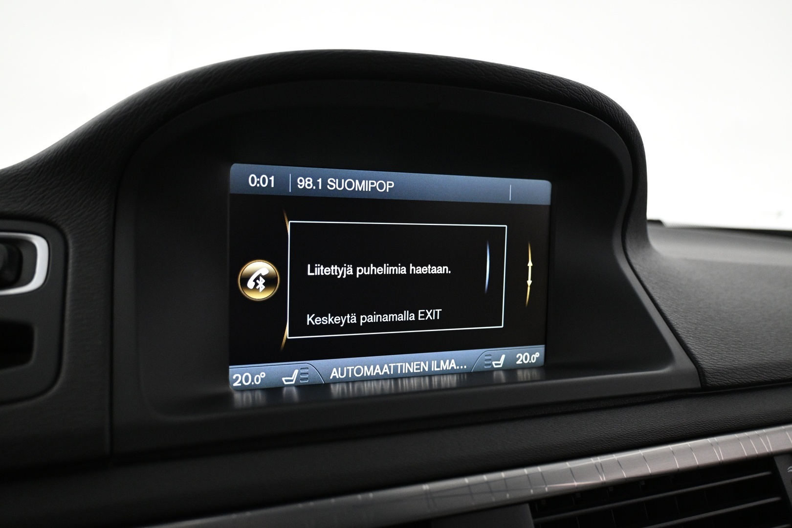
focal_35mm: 29
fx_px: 643
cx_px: 396
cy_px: 264
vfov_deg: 44.6
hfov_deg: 63.2
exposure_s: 1/40
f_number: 3.8
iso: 1600
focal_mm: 19.5
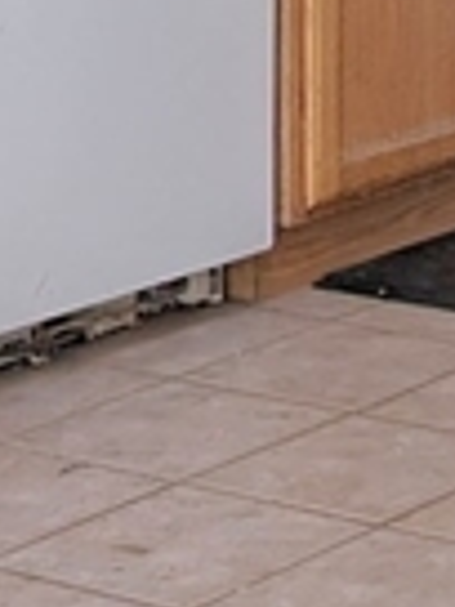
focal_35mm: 180
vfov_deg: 10.4
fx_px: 3155
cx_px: 1053
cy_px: -464
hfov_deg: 7.7
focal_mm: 6.9
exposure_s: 1/181
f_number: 1.68
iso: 20
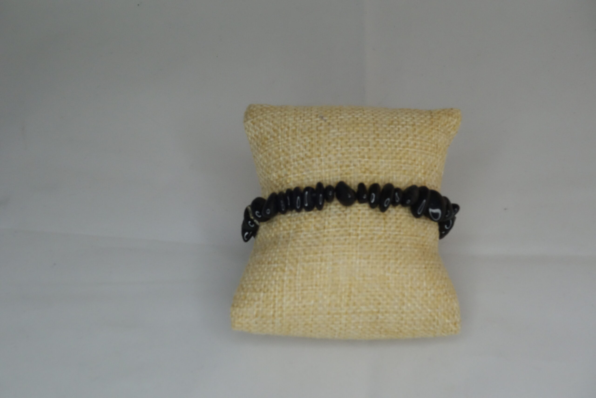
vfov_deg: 27.5
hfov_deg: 40.3
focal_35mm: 49
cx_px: 298
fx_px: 811
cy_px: 199
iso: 800
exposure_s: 1/50
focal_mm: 18.23
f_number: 9
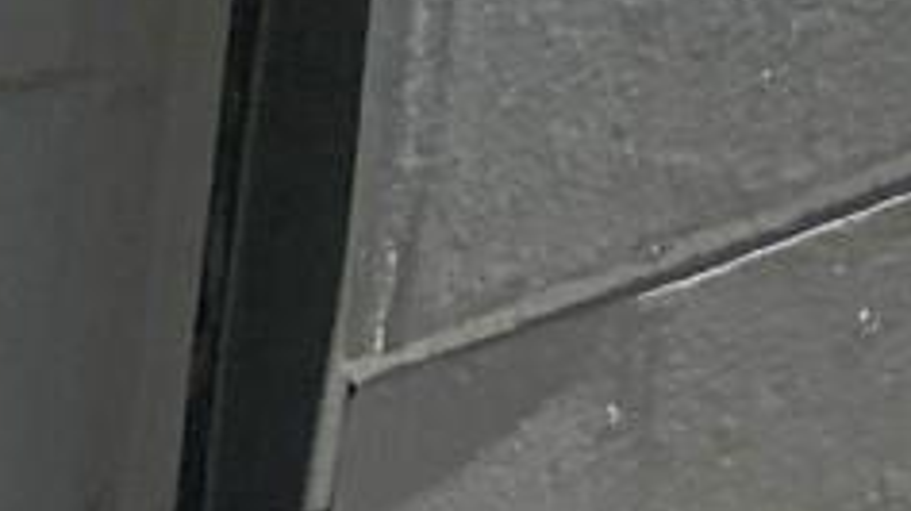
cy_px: 1967
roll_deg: -2.6
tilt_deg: -11.6
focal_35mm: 191
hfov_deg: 8.6
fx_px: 4611
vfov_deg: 5.6
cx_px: -2130
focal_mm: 4.25
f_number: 1.8
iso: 25
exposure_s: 1/4673
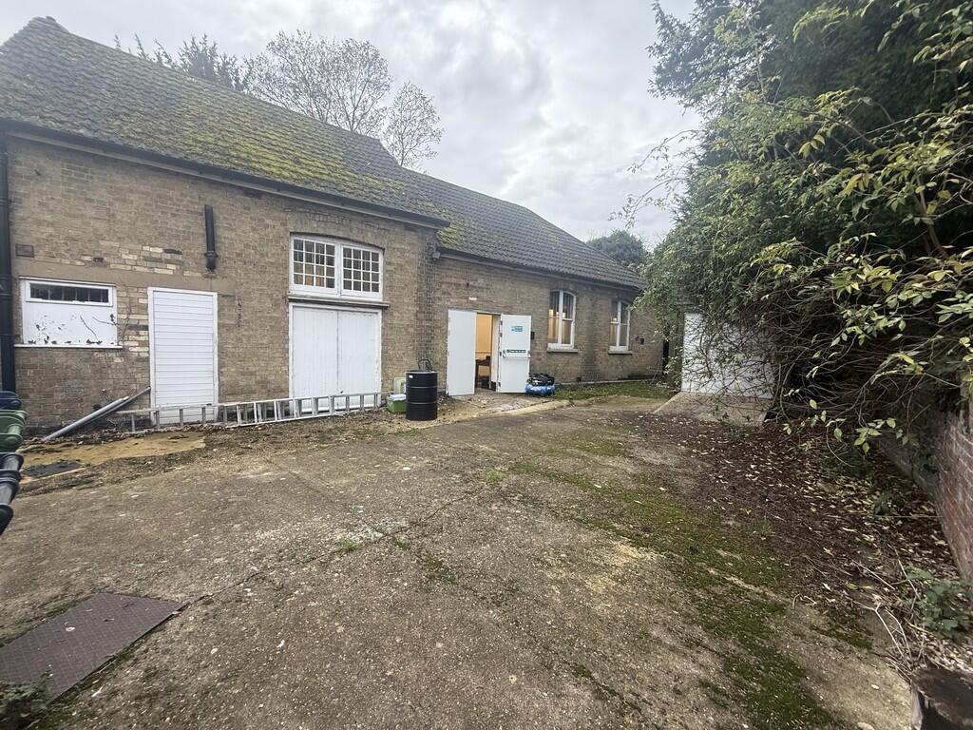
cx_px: 486
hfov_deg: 102.1
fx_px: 394
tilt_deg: -2.1
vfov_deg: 85.7
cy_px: 365
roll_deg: -2.3
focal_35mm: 14
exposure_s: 1/254
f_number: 2.2
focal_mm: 2.22
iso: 64
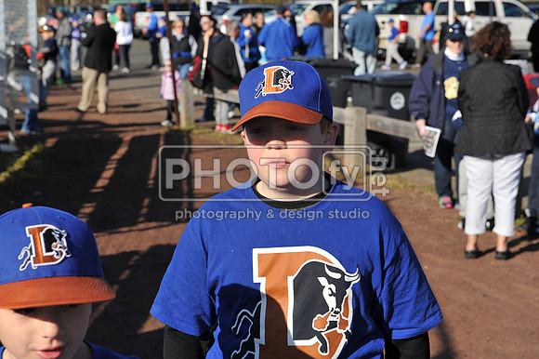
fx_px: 1047
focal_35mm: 70
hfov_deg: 28.9
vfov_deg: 19.4
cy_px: 180
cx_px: 270
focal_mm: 70
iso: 400
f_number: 8
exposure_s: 1/1000
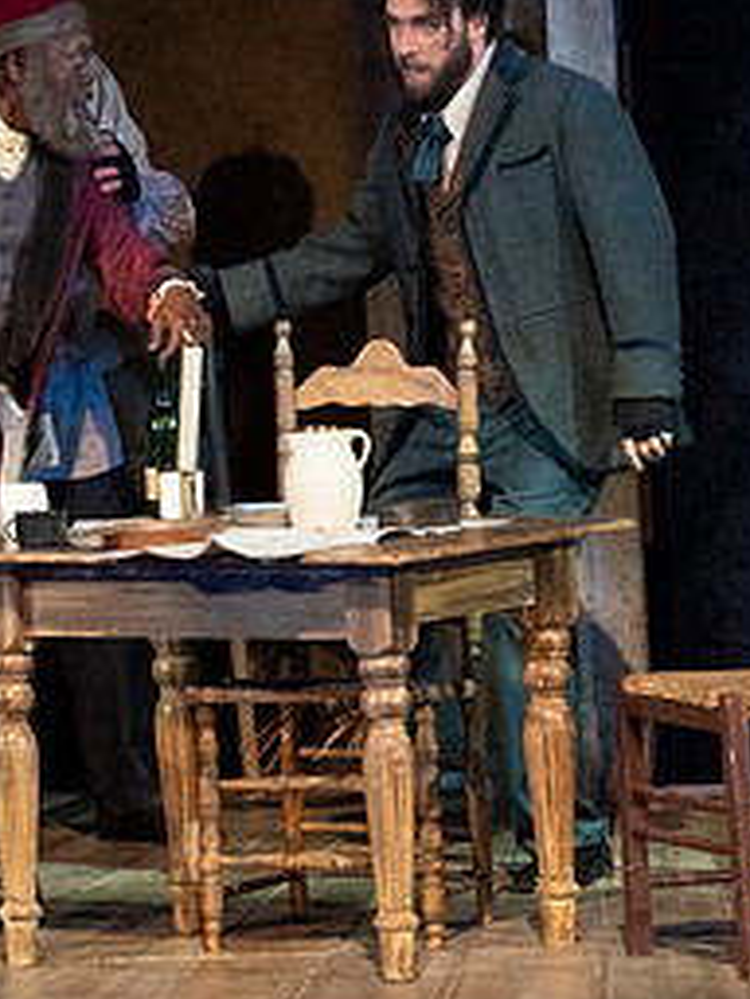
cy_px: 369
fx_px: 12393
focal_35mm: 429
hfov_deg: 3.5
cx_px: -62
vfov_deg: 4.6
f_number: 11
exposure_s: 1/320
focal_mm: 197
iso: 16000
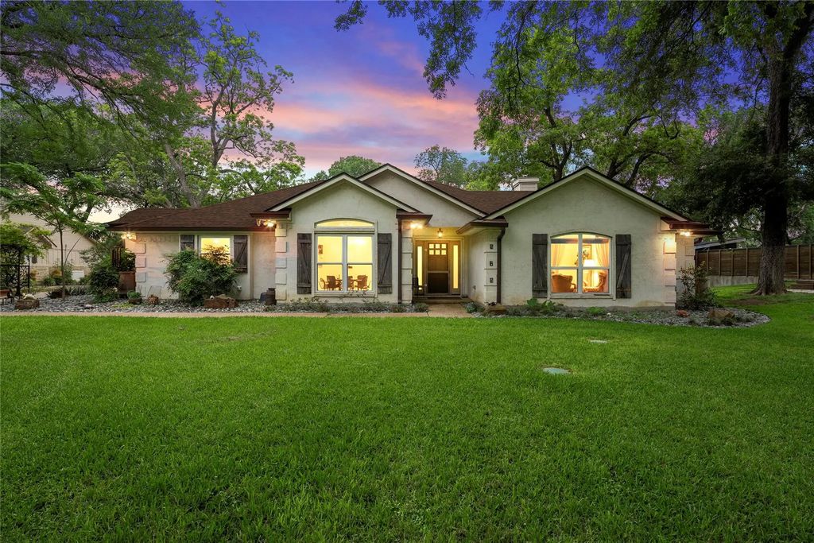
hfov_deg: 90.0
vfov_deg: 67.4
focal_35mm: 18
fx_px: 407
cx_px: 407
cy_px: 272
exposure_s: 1/50
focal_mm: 18
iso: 160
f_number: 8
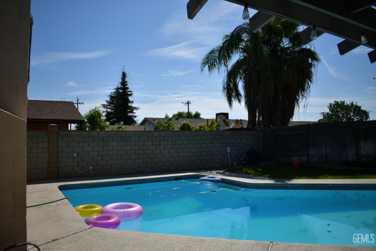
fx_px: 282
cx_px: 188
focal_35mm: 27
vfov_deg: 47.9
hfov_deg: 67.4
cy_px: 126
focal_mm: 18
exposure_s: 1/3200
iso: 100
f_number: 3.5
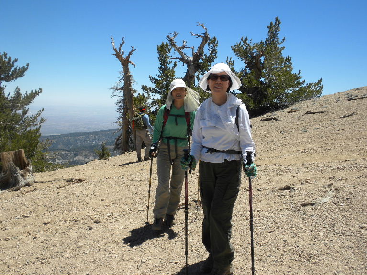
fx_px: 392
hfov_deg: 50.1
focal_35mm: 37
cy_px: 138
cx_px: 184
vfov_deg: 38.7
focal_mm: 6.6
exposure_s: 1/106
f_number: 10
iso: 64
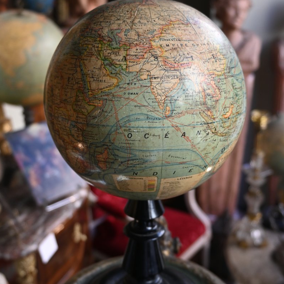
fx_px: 421
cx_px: 142
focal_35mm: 45
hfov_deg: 37.3
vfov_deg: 37.3
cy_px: 144
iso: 400
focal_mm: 23.5
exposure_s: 1/250
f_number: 3.8
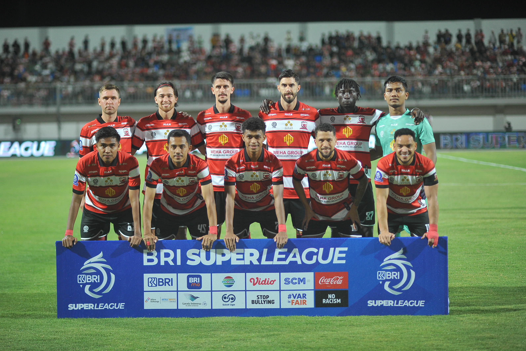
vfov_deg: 13.0
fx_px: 1533
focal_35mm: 105
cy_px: 176
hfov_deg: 19.5
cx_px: 263
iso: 1600
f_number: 2
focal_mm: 105
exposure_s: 1/1250
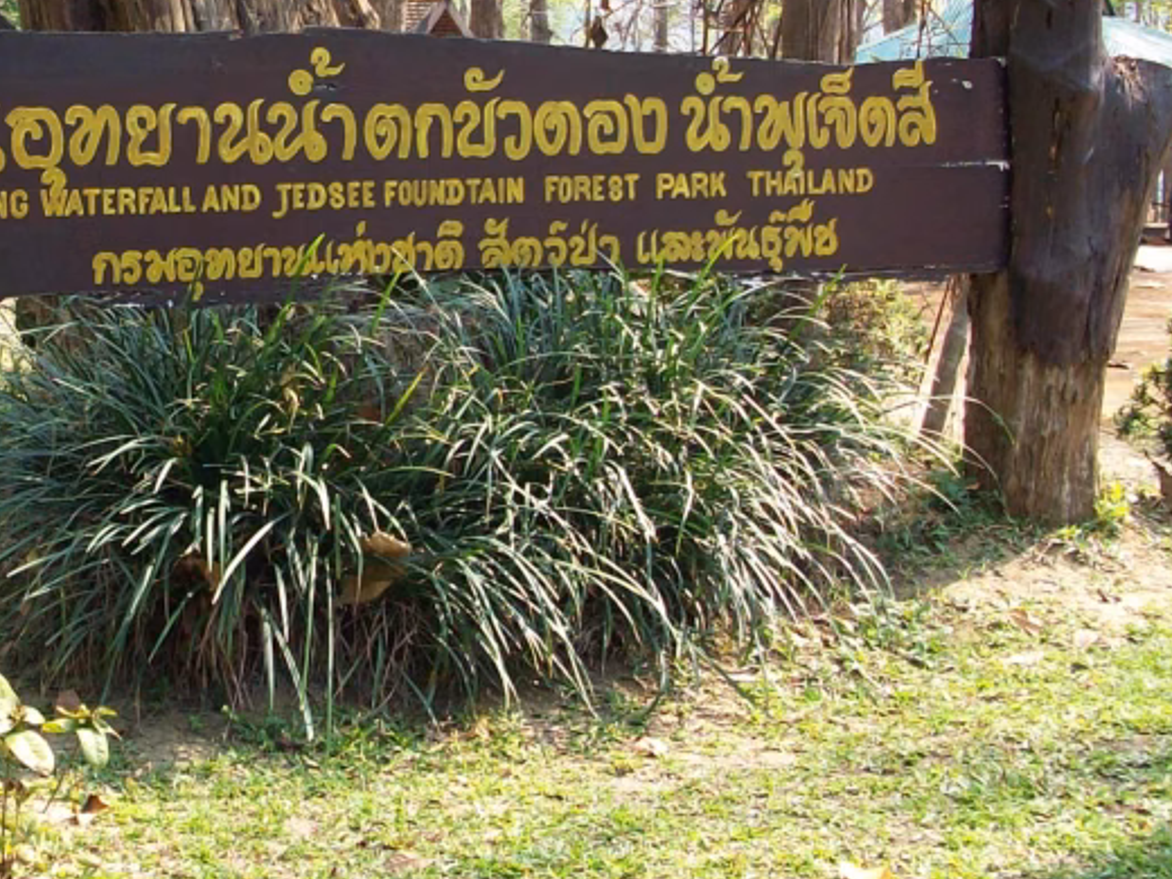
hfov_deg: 28.3
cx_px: 210
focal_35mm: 67
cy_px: 219
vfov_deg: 21.7
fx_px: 2268
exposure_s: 1/239
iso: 80
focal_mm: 5.7
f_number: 2.8
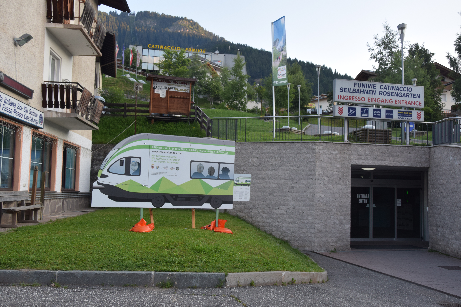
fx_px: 435
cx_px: 229
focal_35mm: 34
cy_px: 157
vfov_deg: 38.9
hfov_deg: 55.8
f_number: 6.3
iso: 400
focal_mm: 22
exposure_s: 1/160
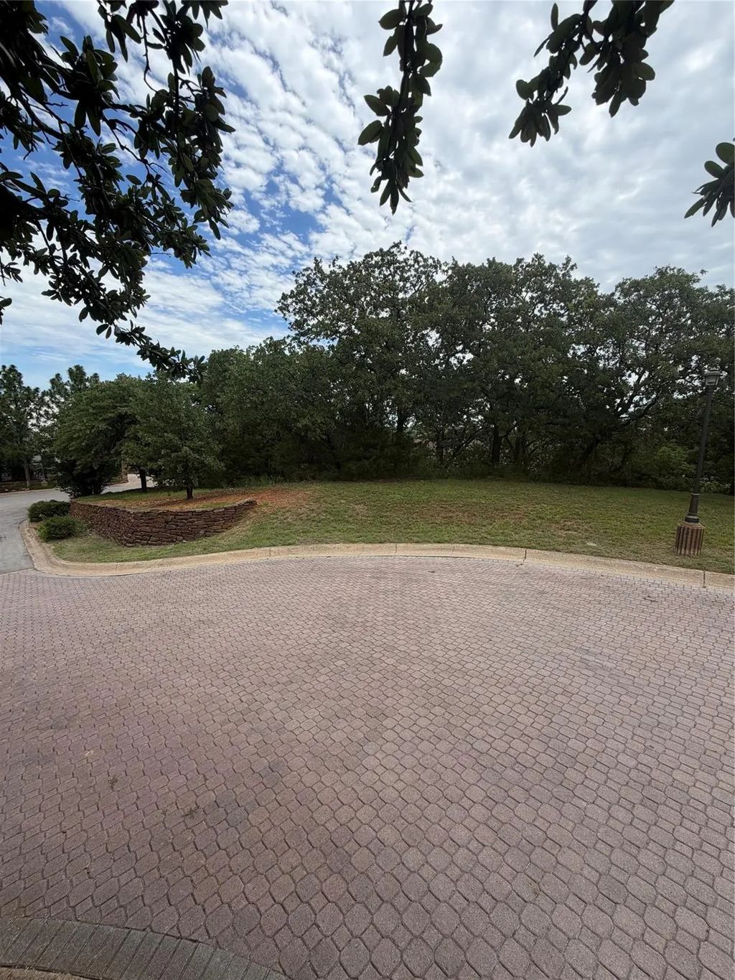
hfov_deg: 85.7
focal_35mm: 14
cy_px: 490
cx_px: 368
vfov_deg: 102.1
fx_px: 396
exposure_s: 1/770
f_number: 2.2
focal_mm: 2.22
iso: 25
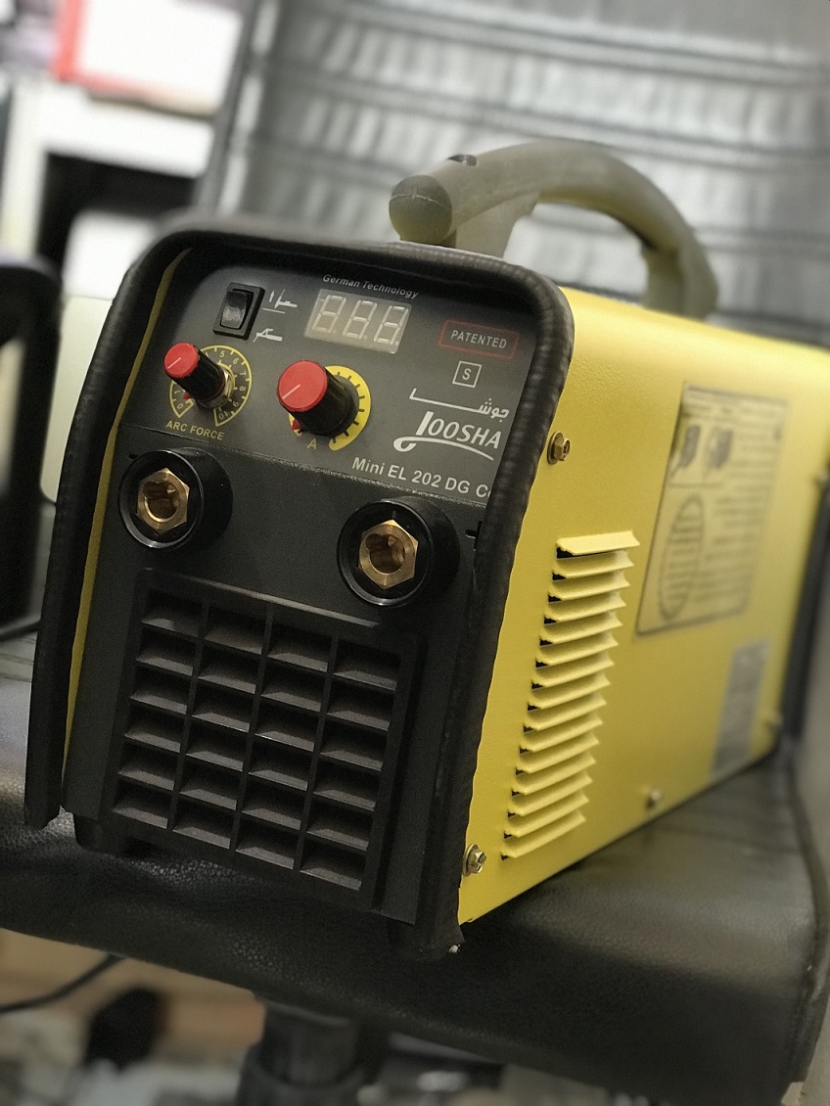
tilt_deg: -10.6
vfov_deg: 33.8
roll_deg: -9.8
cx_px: 415
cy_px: 553
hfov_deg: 25.7
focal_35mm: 57
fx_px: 1822
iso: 500
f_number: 2.8
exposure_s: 1/50
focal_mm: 6.6
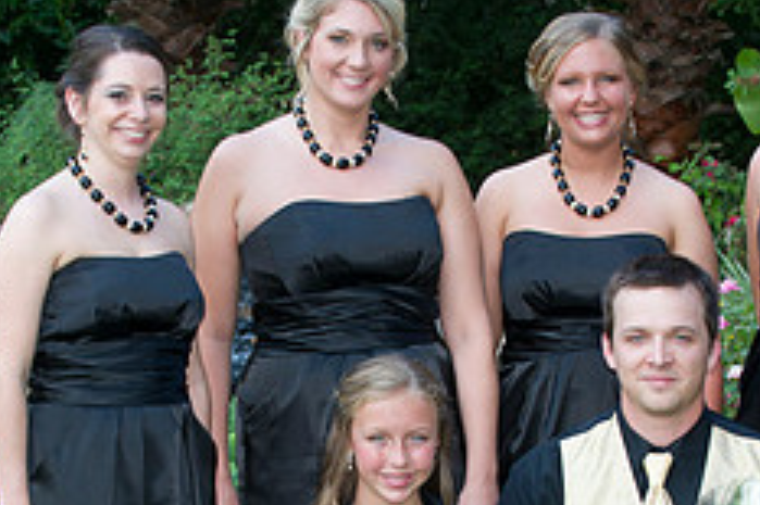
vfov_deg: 7.8
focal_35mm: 174
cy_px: 515
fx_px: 3671
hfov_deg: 11.8
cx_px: 333
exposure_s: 1/160
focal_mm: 70
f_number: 5.6
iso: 800
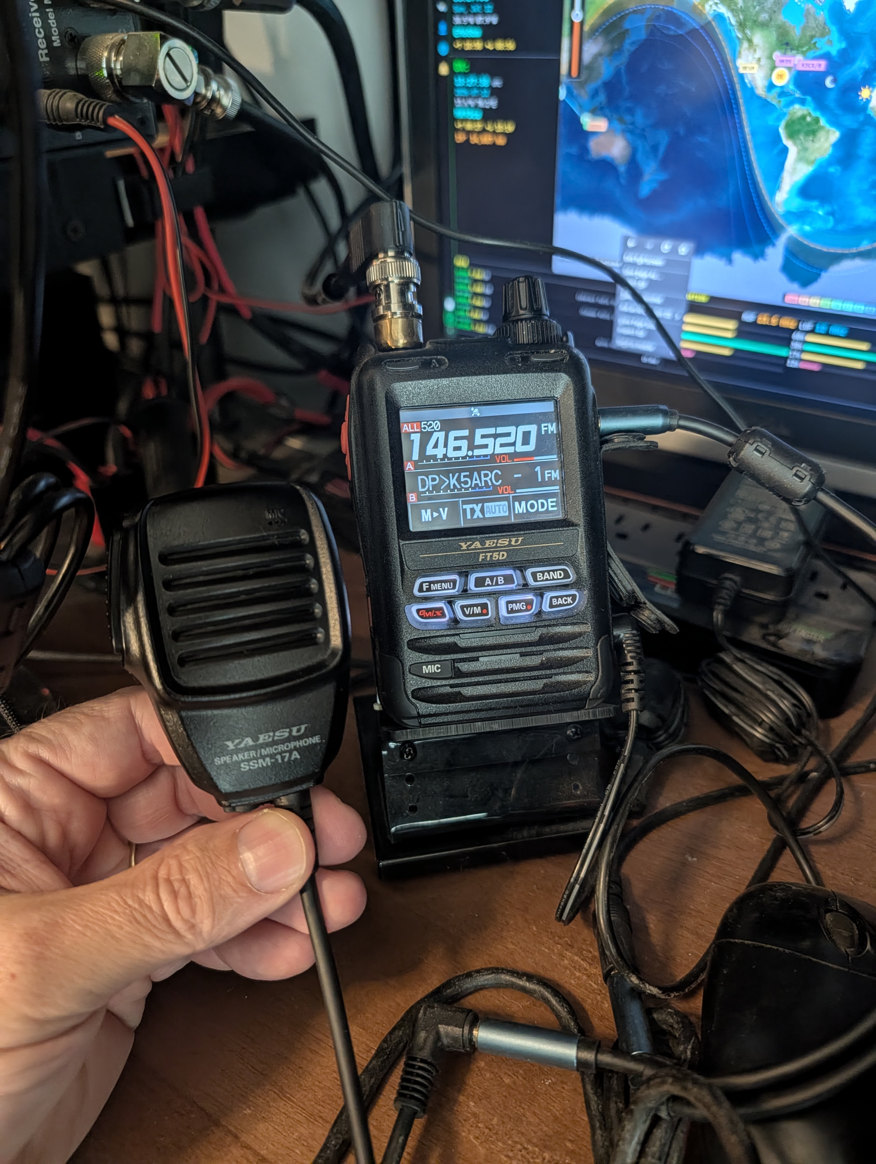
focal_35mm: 24
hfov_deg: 56.9
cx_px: 438
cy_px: 582
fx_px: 808
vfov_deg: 71.5
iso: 93
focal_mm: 6.9
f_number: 1.68
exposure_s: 1/120
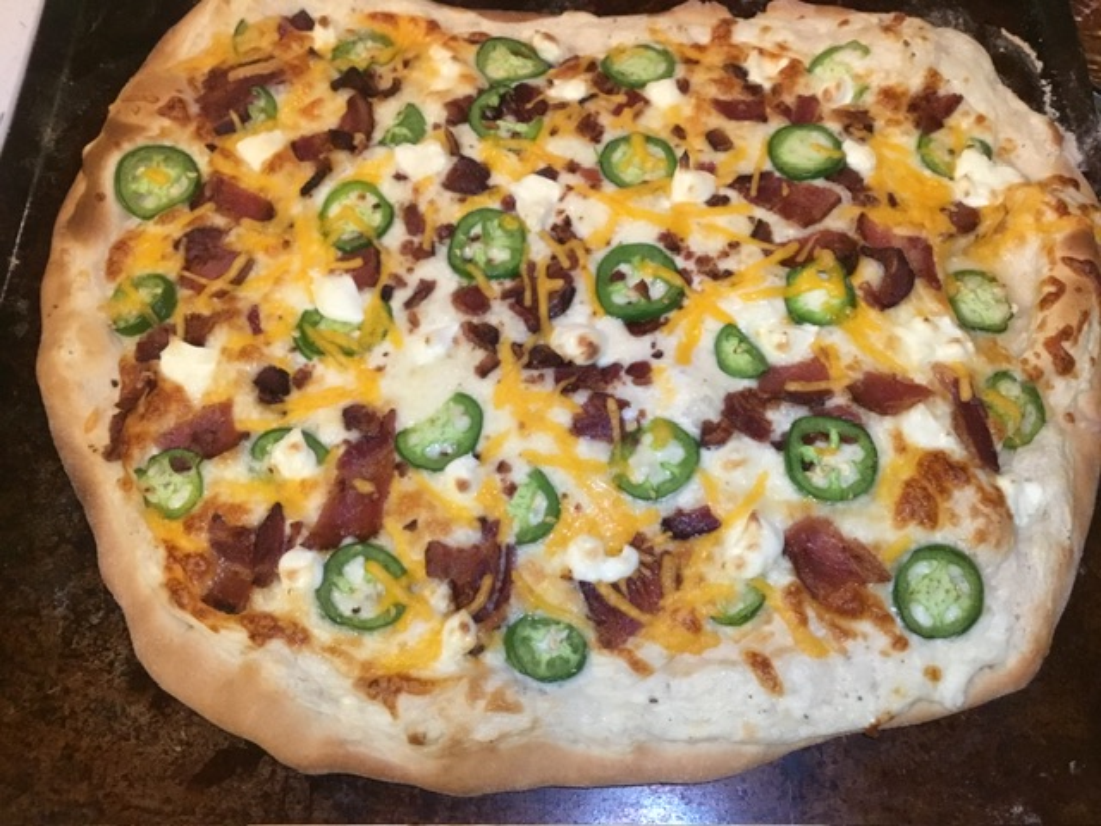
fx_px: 986
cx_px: 550
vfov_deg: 45.4
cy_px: 413
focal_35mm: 31
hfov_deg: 58.4
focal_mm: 3.3
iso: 160
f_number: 2.4
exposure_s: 1/30
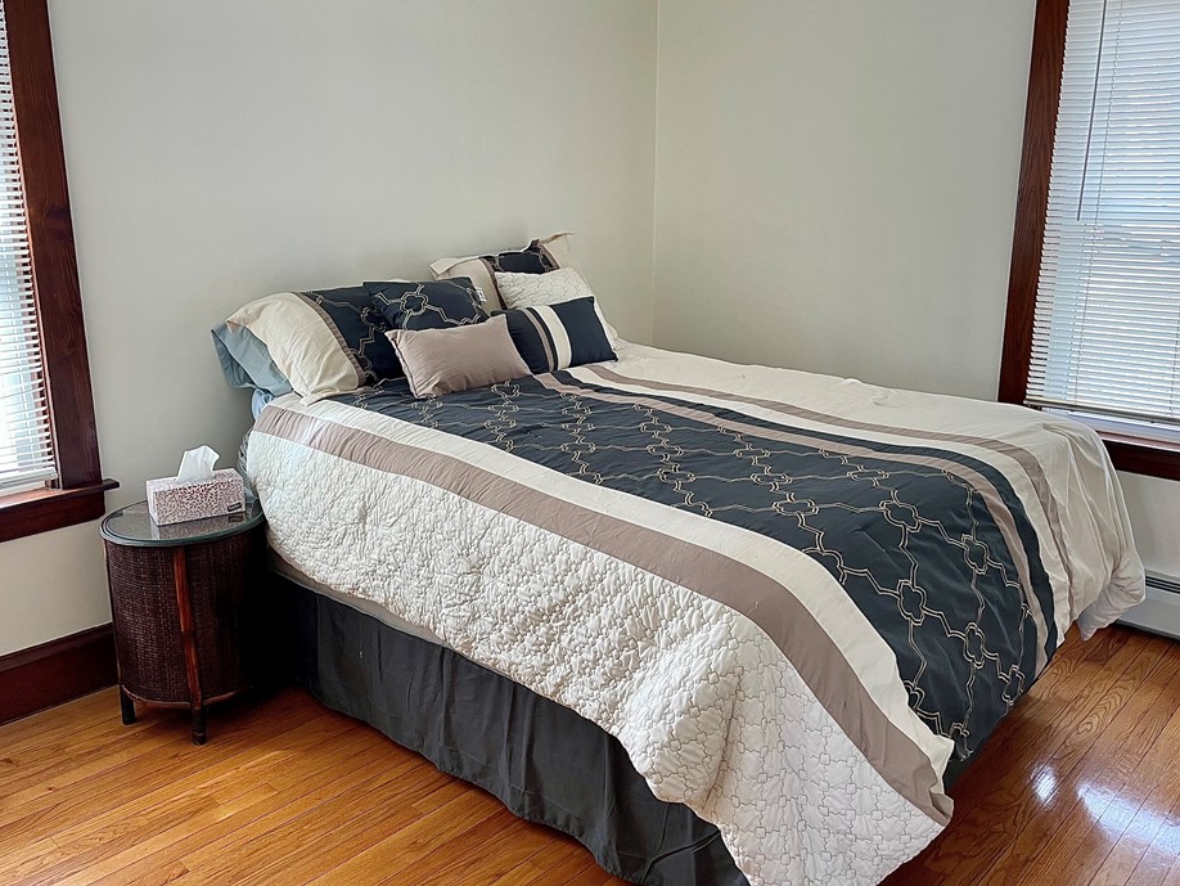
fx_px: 989
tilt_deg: -13.6
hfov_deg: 61.6
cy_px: 420
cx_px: 571
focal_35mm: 29
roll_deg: +0.1
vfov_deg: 48.2
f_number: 1.6
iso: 80
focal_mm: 4.2
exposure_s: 1/60
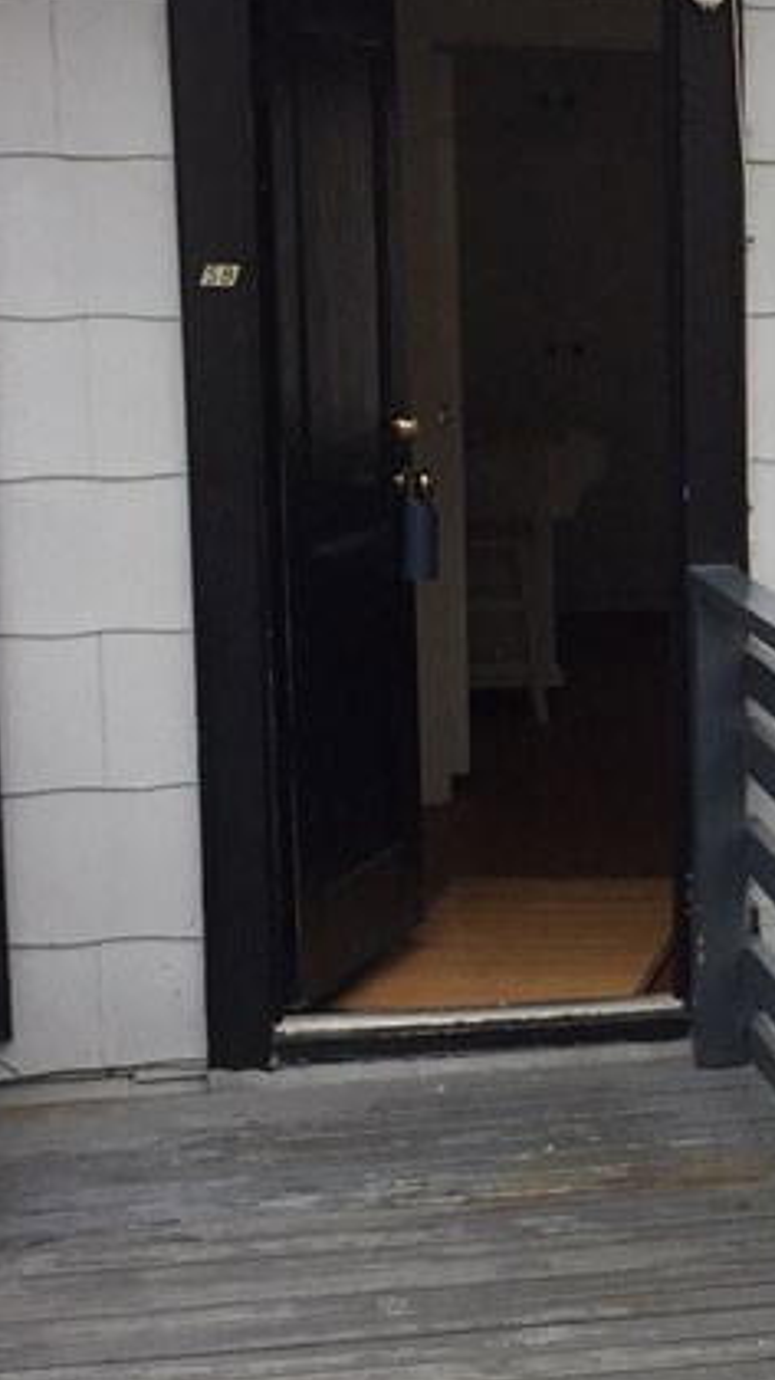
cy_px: 716
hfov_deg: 14.8
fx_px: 2815
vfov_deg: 27.5
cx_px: 1074
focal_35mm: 77
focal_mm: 4.15
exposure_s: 1/430
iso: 32
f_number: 2.2
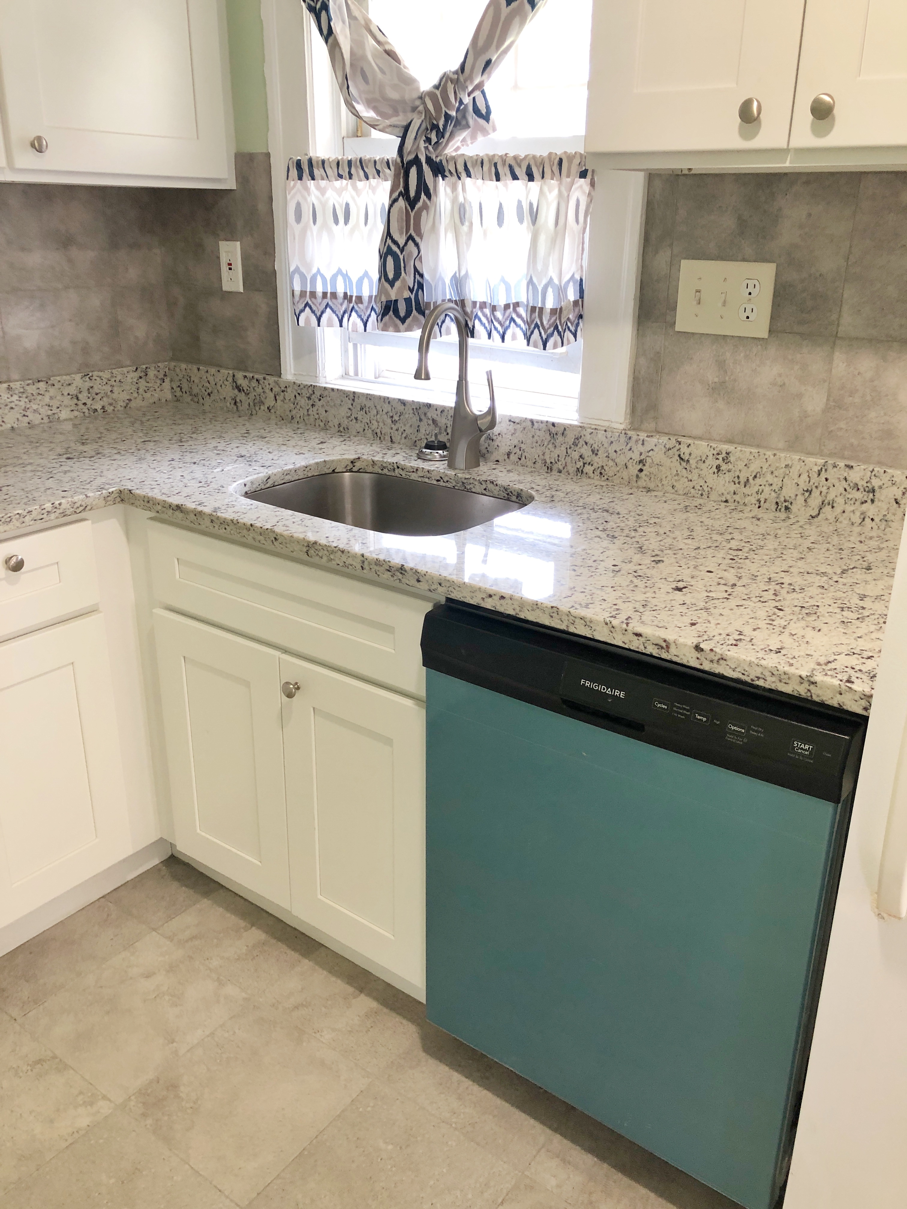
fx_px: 978
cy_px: 604
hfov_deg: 49.7
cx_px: 454
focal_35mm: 28
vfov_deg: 63.4
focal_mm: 3.99
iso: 40
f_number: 1.8
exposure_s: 1/20
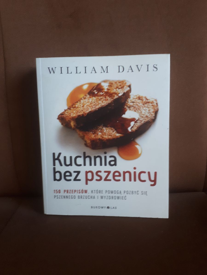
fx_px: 215
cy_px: 138
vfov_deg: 65.3
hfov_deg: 51.4
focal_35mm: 27
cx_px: 104
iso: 160
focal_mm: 3.6
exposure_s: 1/17
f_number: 1.9
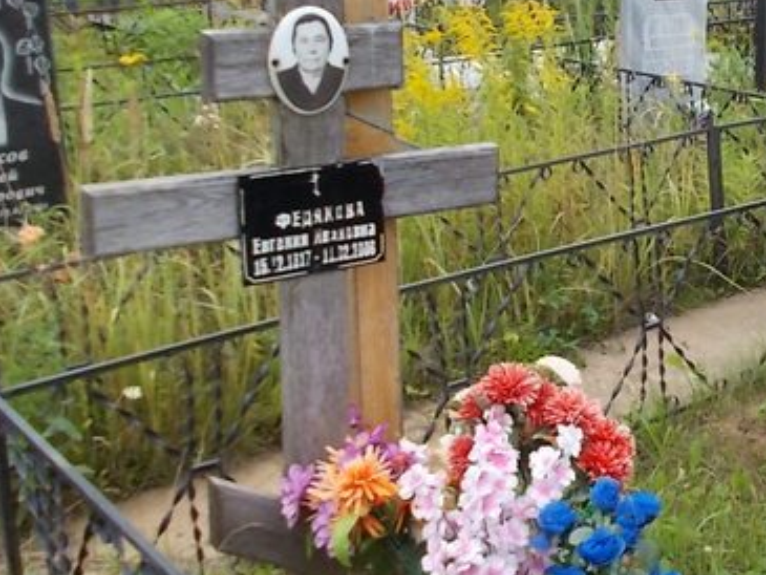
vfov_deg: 25.5
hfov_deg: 31.4
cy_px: 174
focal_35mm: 57
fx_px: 1262
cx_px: 758
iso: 80
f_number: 3.2
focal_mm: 4.6
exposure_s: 1/320
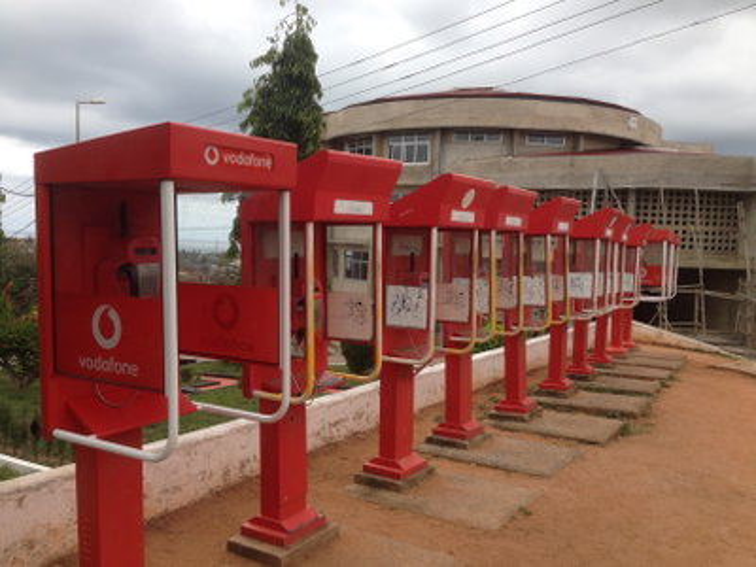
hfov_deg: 55.4
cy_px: 284
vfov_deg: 42.9
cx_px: 378
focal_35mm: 33
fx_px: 721
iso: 50
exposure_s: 1/919
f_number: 2.4
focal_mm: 4.12
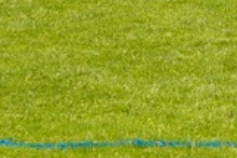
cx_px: 527
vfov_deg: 2.5
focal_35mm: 558
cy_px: -86
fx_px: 3670
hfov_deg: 3.7
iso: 100
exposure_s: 1/400
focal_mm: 70
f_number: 5
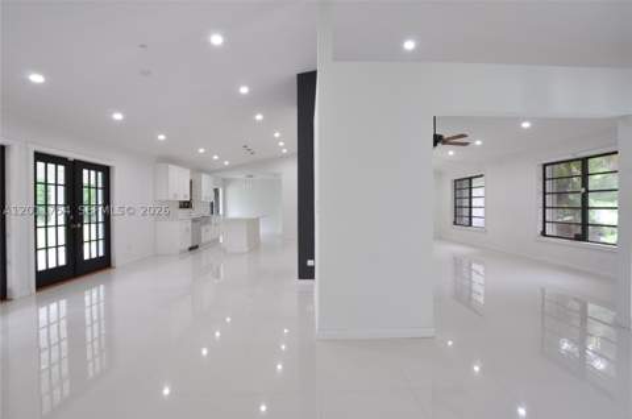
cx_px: 316
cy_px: 210
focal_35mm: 15
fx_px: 263
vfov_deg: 77.1
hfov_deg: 100.5
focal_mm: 10
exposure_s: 1/10
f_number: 8
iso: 400
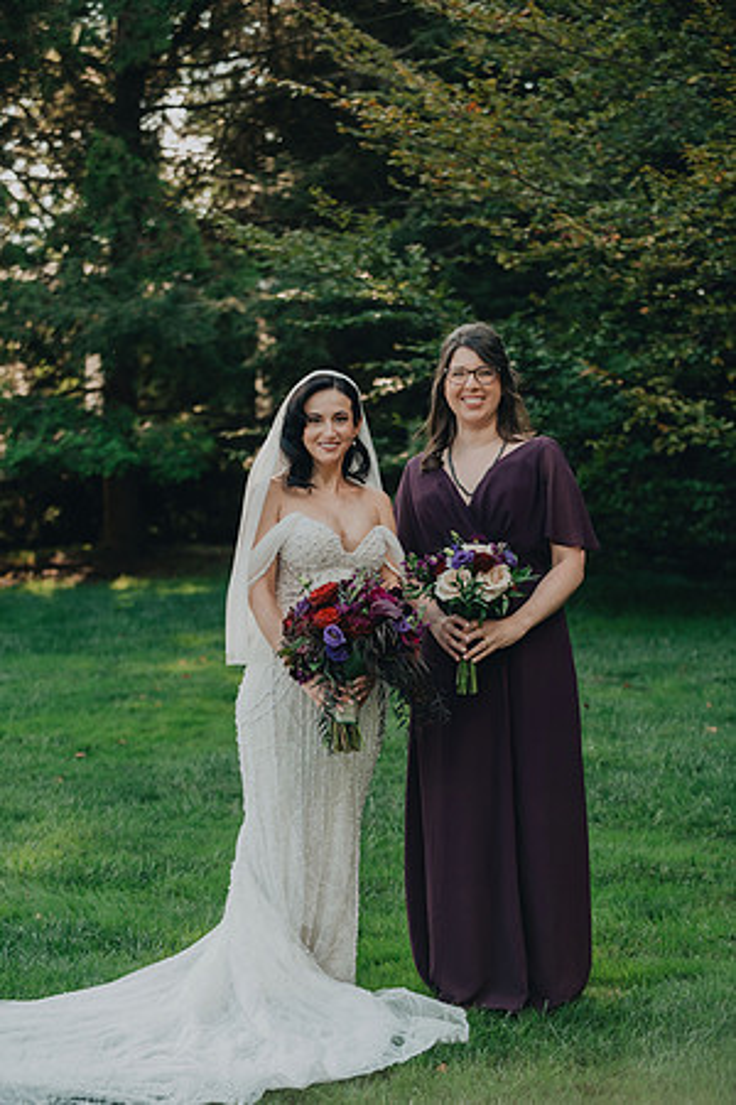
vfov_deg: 23.6
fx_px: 2637
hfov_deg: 15.9
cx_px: 368
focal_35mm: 86
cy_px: 552
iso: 800
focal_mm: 86
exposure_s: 1/800
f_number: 4
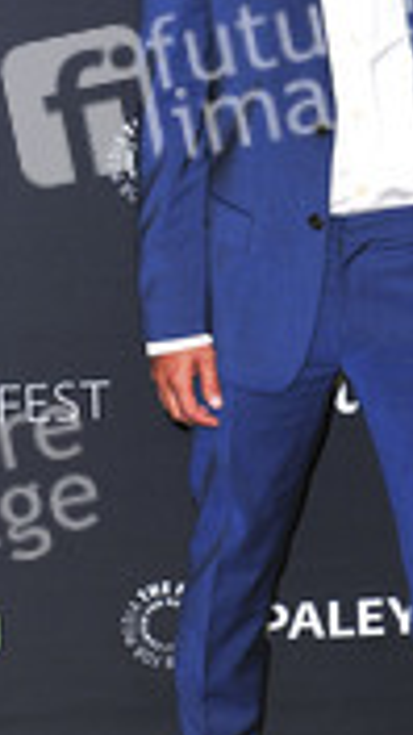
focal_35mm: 119
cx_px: 340
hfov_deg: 10.2
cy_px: 297
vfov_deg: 18.0
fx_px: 2317
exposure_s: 1/320
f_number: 4.5
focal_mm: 50
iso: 500
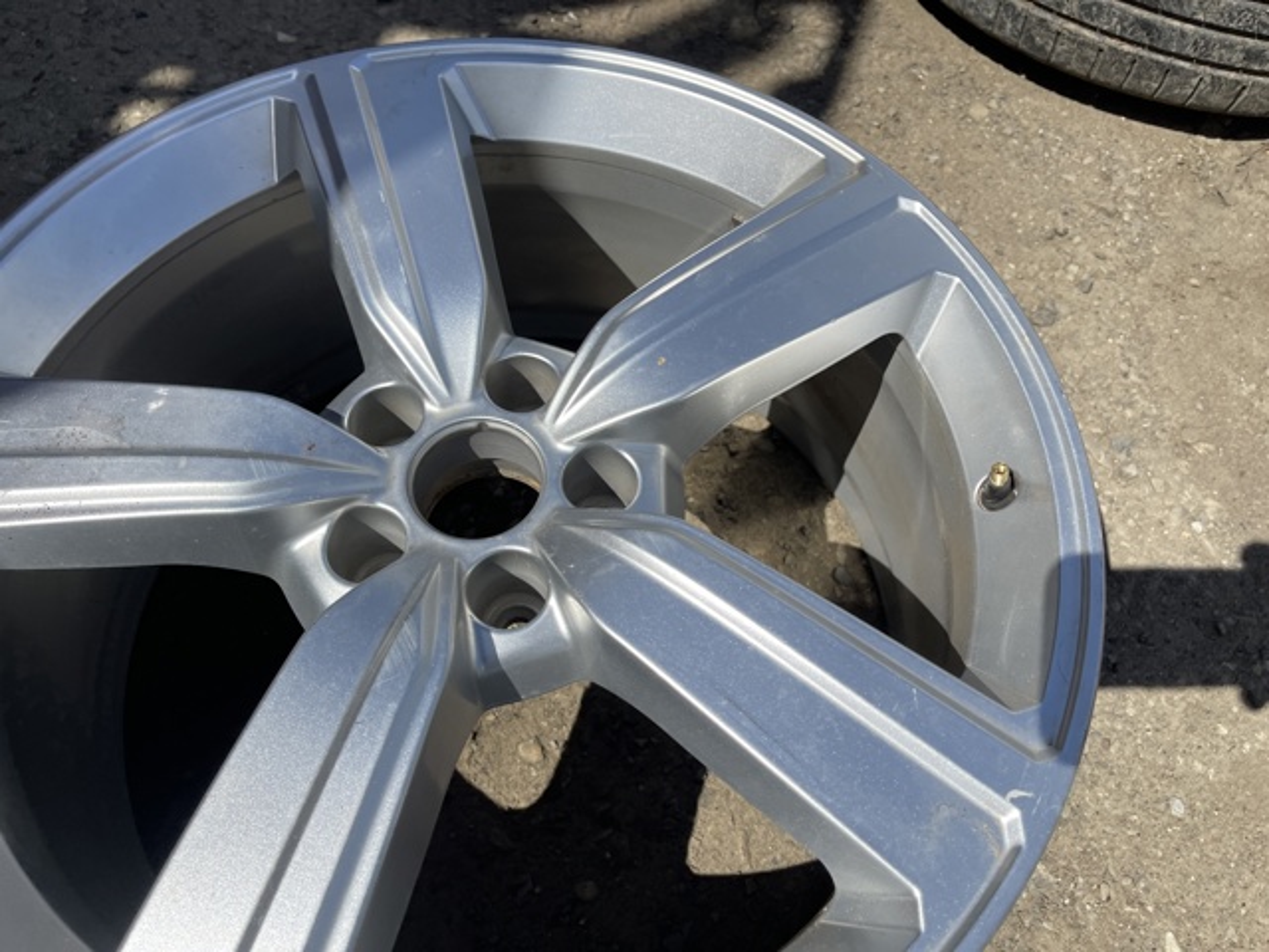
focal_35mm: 25
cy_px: 476
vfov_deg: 54.9
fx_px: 916
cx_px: 634
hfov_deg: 69.4
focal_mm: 5.1
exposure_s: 1/4902
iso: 32
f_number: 1.6
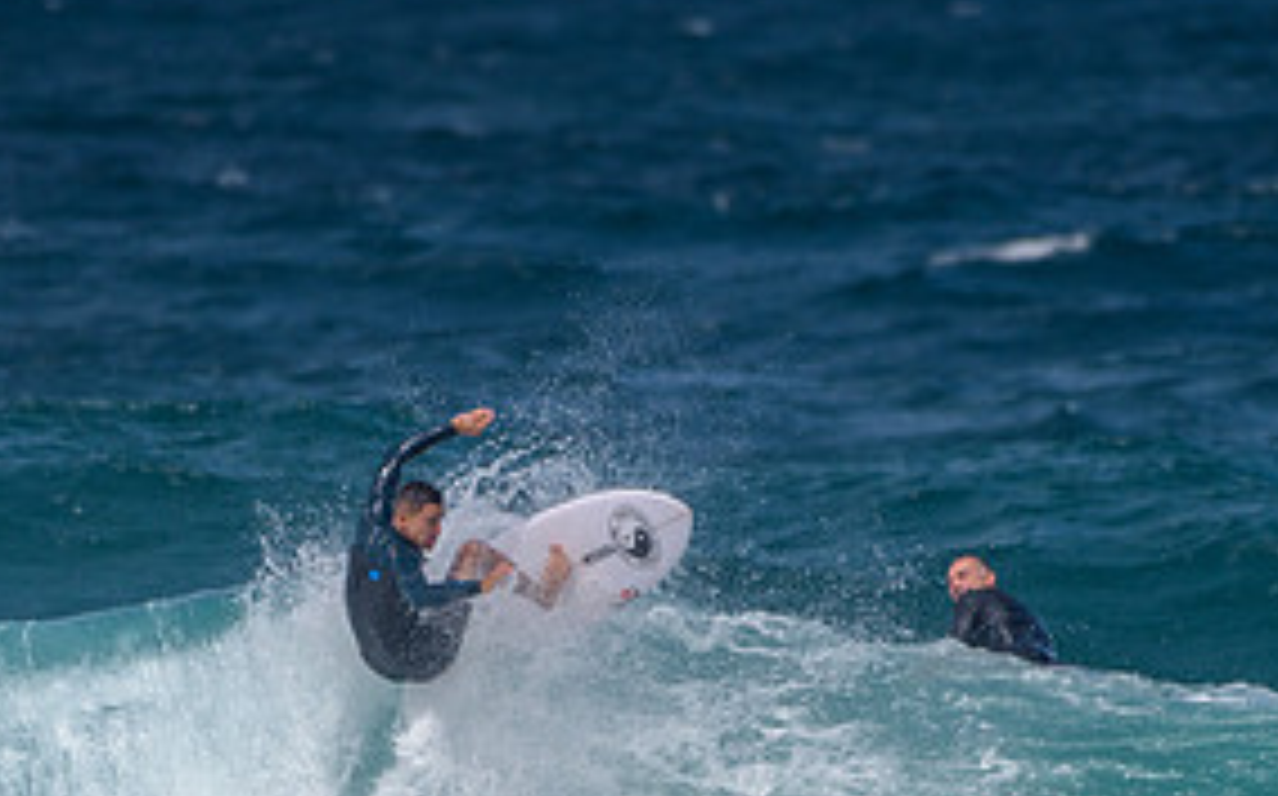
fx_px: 44512
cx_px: 790
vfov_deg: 1.0
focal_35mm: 1279
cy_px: 654
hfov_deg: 1.6
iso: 72
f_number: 5.6
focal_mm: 500
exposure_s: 1/2000
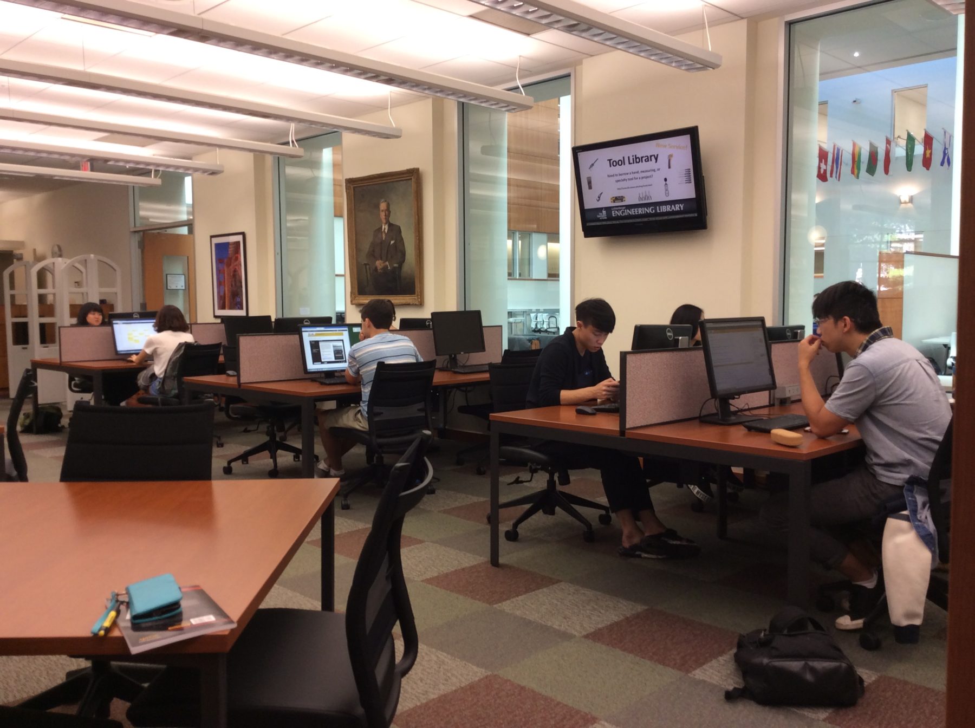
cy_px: 364
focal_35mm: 32
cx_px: 488
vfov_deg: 44.0
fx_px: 900
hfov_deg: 56.9
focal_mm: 3.3
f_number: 2.4
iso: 40
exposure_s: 1/24
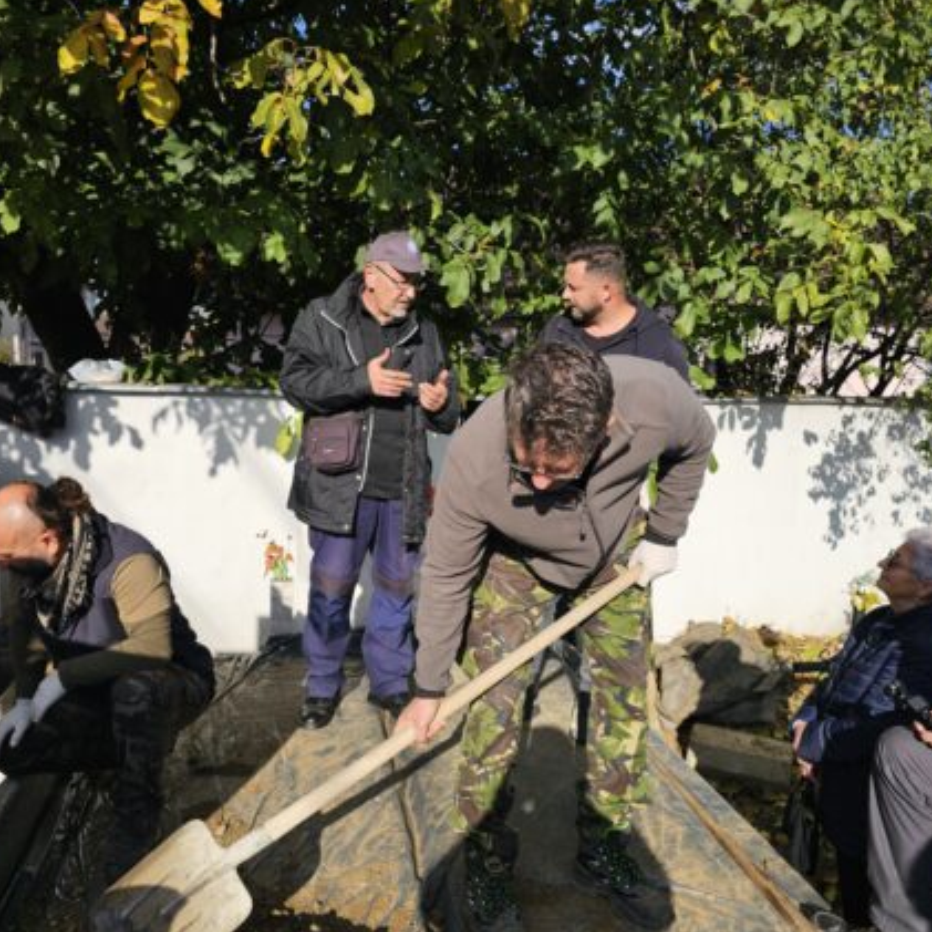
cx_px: 472
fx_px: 883
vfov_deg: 55.6
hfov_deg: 55.6
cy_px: 500
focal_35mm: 29
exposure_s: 1/876
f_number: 1.7
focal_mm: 6.3
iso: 10
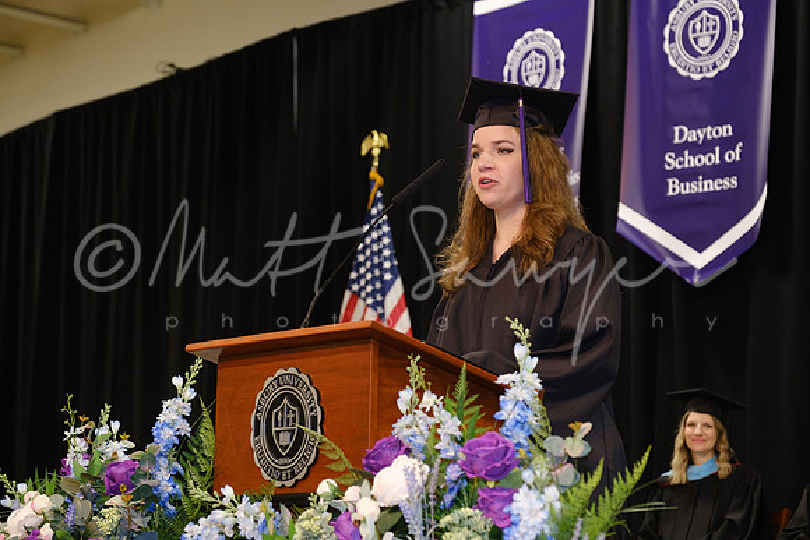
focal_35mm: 80
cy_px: 270
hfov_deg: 25.4
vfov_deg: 17.1
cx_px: 405
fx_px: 1800
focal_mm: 53.3
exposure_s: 1/100
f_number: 4
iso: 1250
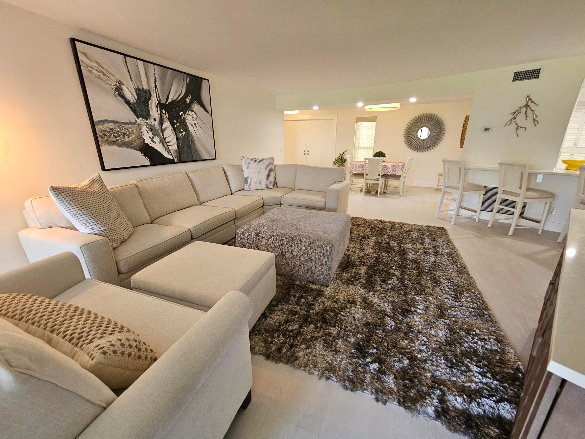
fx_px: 220
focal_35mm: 13
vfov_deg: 89.9
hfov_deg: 106.2
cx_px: 292
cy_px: 220
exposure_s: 1/60
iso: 250
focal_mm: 2.2
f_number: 2.2
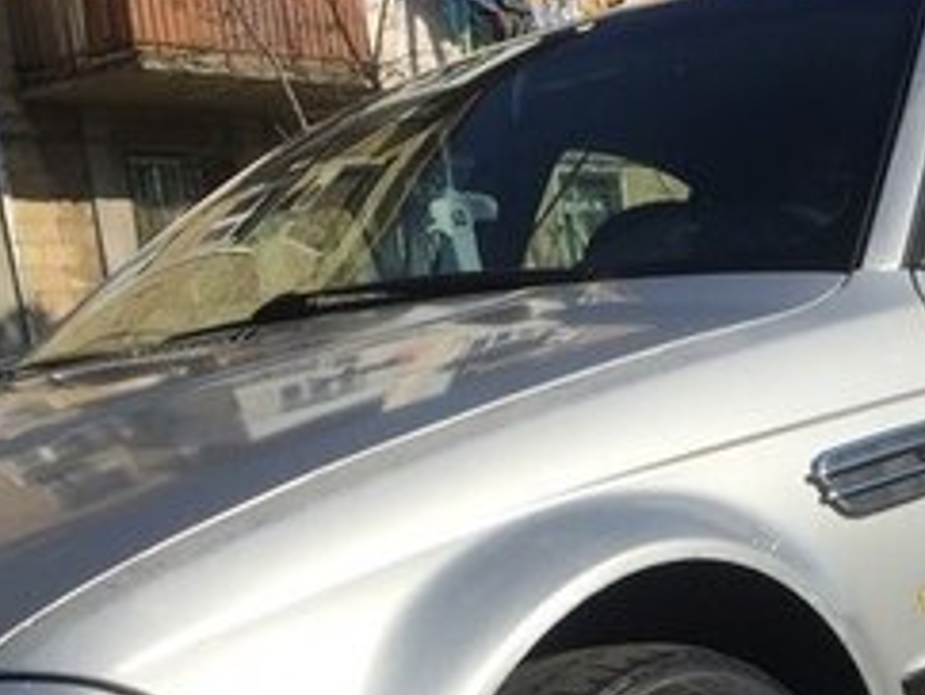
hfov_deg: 24.3
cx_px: 726
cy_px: 769
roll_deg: +6.7
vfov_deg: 18.0
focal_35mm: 79
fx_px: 2113
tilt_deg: -8.5
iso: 32
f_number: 2.2
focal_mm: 4.15
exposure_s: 1/3049
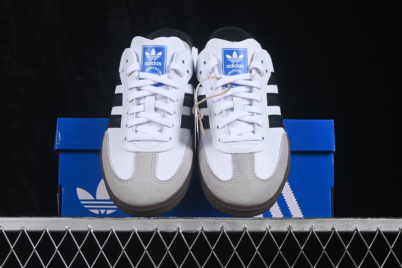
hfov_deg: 27.0
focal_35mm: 75
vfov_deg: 18.2
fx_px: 837
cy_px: 134
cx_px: 201
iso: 160
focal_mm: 50
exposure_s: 1/80
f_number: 8
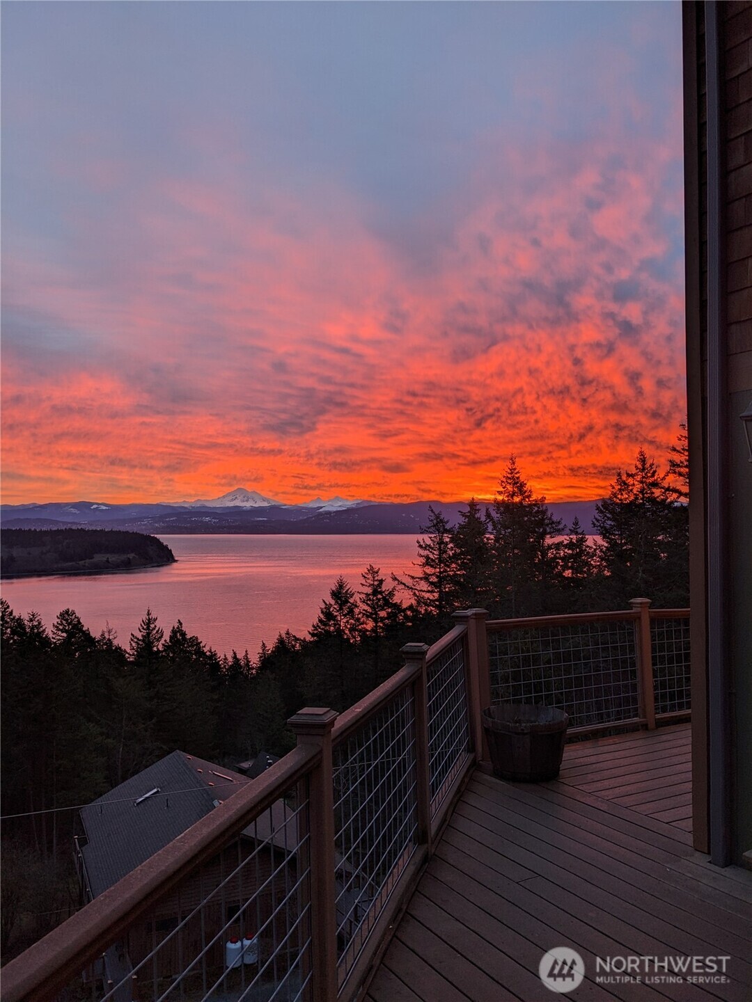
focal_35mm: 27
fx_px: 782
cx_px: 376
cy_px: 501
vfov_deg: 65.3
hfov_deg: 51.4
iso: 39
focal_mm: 4.38
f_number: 1.73
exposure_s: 1/154
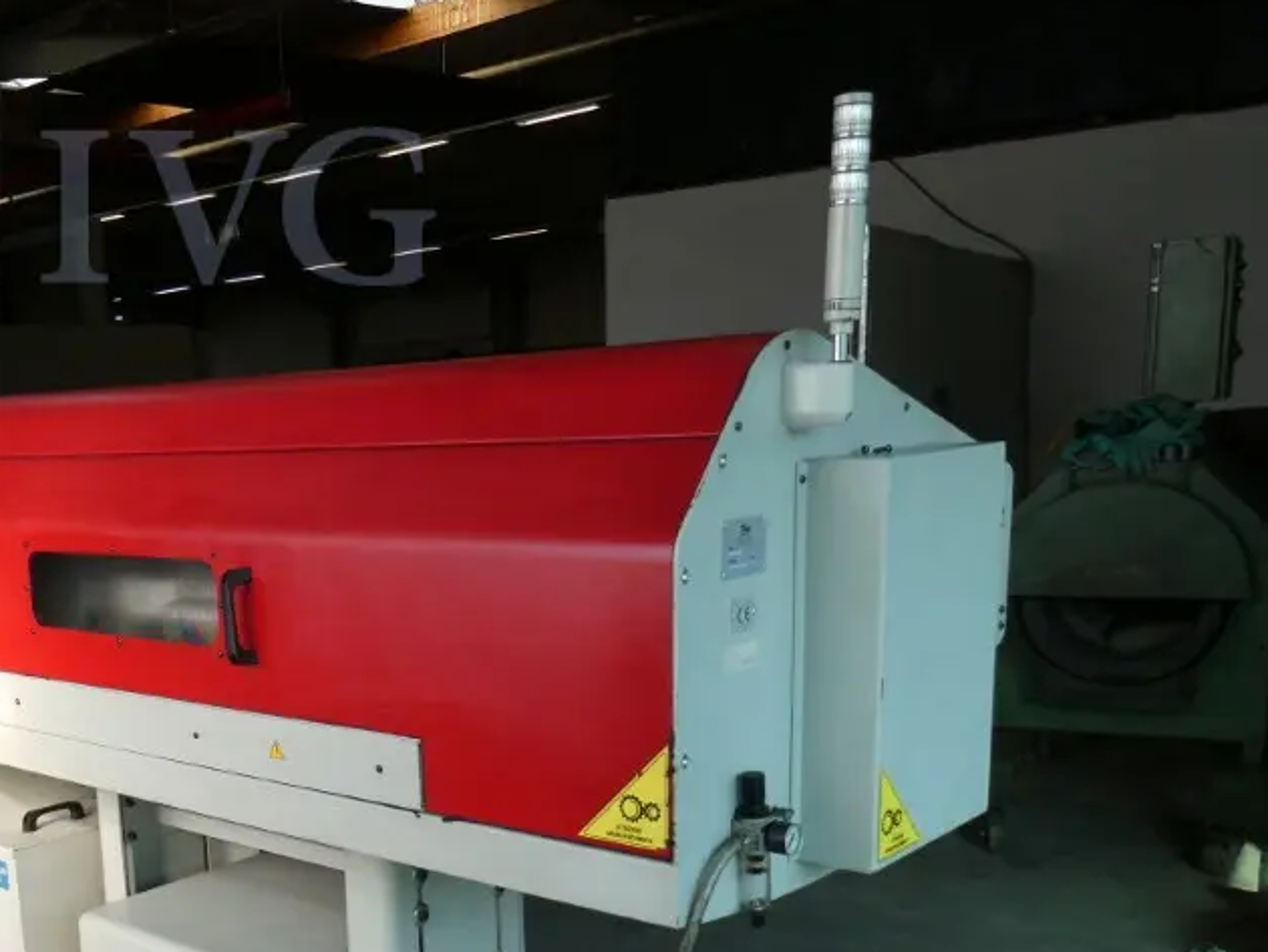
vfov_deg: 35.8
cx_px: 284
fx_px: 1429
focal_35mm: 39
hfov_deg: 45.8
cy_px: 747
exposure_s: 1/125
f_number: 3.3
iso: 80
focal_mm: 4.3
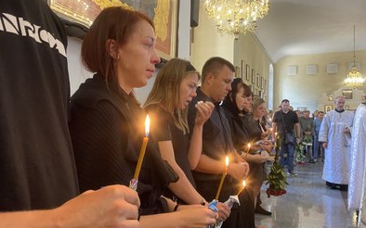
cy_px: 117
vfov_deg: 44.5
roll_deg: -1.0
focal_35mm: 28
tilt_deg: -0.2
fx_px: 279
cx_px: 181
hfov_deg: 66.5
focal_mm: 4.25
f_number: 1.8
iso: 400
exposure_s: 1/33
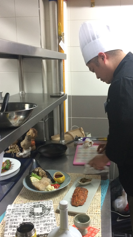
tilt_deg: -18.3
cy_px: 133
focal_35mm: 38
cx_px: 79
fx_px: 238
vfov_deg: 52.7
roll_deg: +1.1
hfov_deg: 31.1
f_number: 2.2
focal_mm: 4.15
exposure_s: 1/30
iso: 160
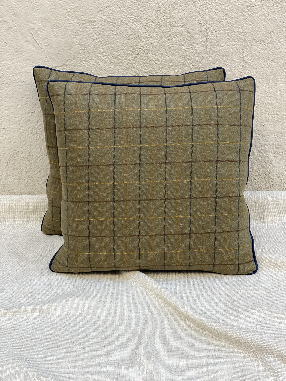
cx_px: 143
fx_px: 573
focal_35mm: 52
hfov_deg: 28.0
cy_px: 190
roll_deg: +2.8
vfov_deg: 36.8
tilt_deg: -23.2
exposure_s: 1/147
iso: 20
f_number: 2
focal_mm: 6
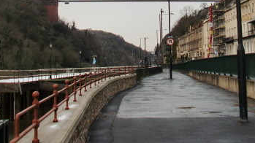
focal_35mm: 72
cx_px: 126
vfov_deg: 16.1
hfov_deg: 29.4
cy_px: -26
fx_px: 487
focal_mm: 6.3
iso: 64
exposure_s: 1/800
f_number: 2.8
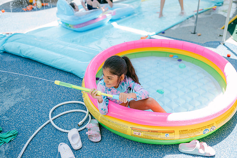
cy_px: 79
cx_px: 118
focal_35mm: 35
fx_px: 230
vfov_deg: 37.8
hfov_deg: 54.5
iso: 100
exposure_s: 1/500
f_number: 2
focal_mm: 35
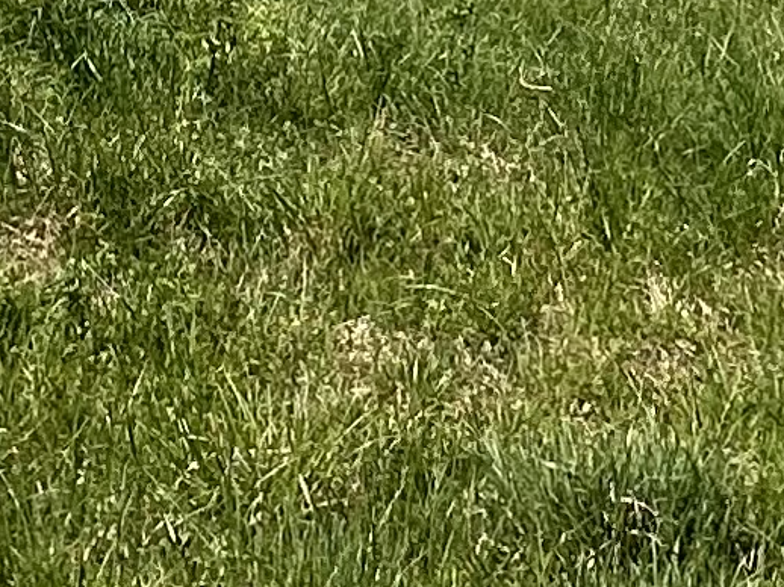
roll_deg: -1.5
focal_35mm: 109
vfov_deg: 12.6
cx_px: 151
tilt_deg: +5.7
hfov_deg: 17.9
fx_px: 2468
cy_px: -389
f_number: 2.2
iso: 50
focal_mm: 2.22
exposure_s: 1/1715
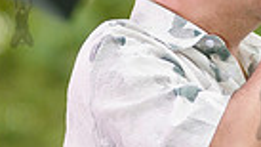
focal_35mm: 601
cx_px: 267
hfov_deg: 3.6
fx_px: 4159
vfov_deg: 2.0
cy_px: 106
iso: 1000
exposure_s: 1/320
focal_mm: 135
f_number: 3.5
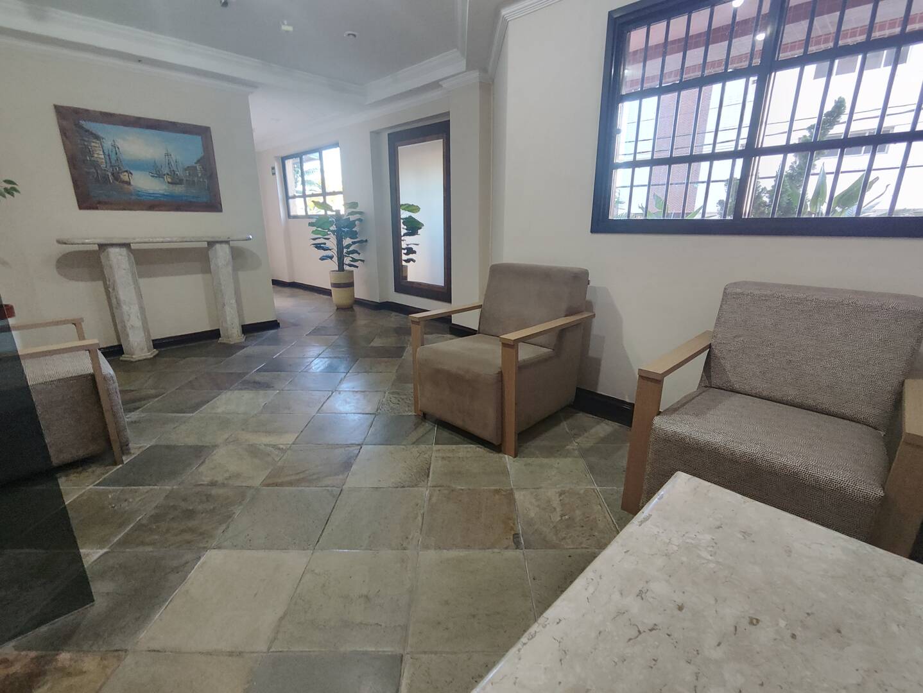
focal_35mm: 16
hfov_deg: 94.5
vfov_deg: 78.2
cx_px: 462
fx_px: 427
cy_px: 346
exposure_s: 1/30
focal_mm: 1.65
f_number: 2.2
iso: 103
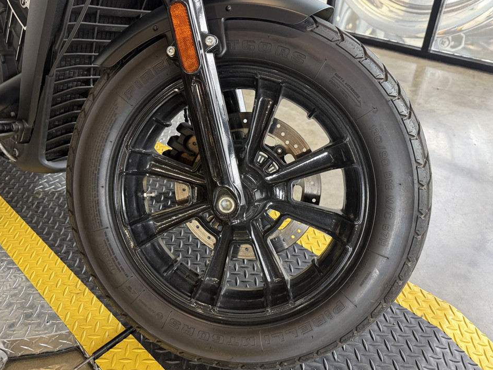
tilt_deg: -32.7
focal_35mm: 27
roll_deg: -1.0
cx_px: 241
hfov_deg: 65.3
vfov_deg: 51.4
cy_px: 181
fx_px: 385
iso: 200
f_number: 1.78
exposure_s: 1/60
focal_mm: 6.76
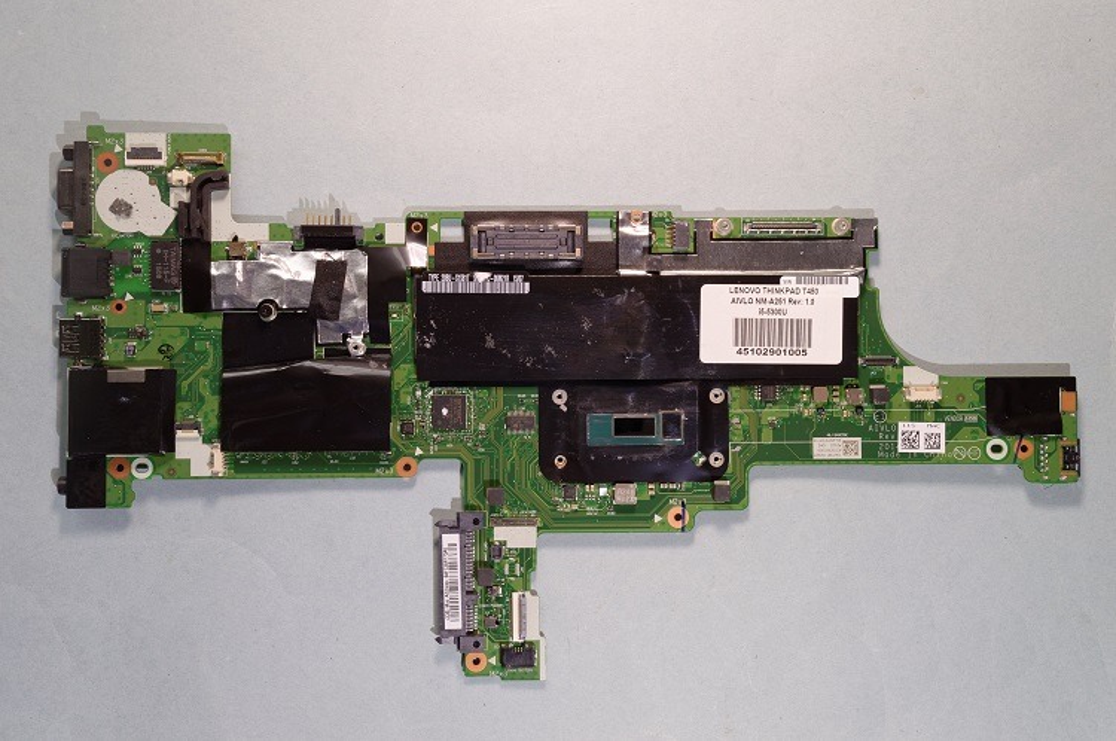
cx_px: 558
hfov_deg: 51.3
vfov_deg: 35.4
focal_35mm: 38
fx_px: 1161
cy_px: 370
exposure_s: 1/6
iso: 100
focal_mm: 25
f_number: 8
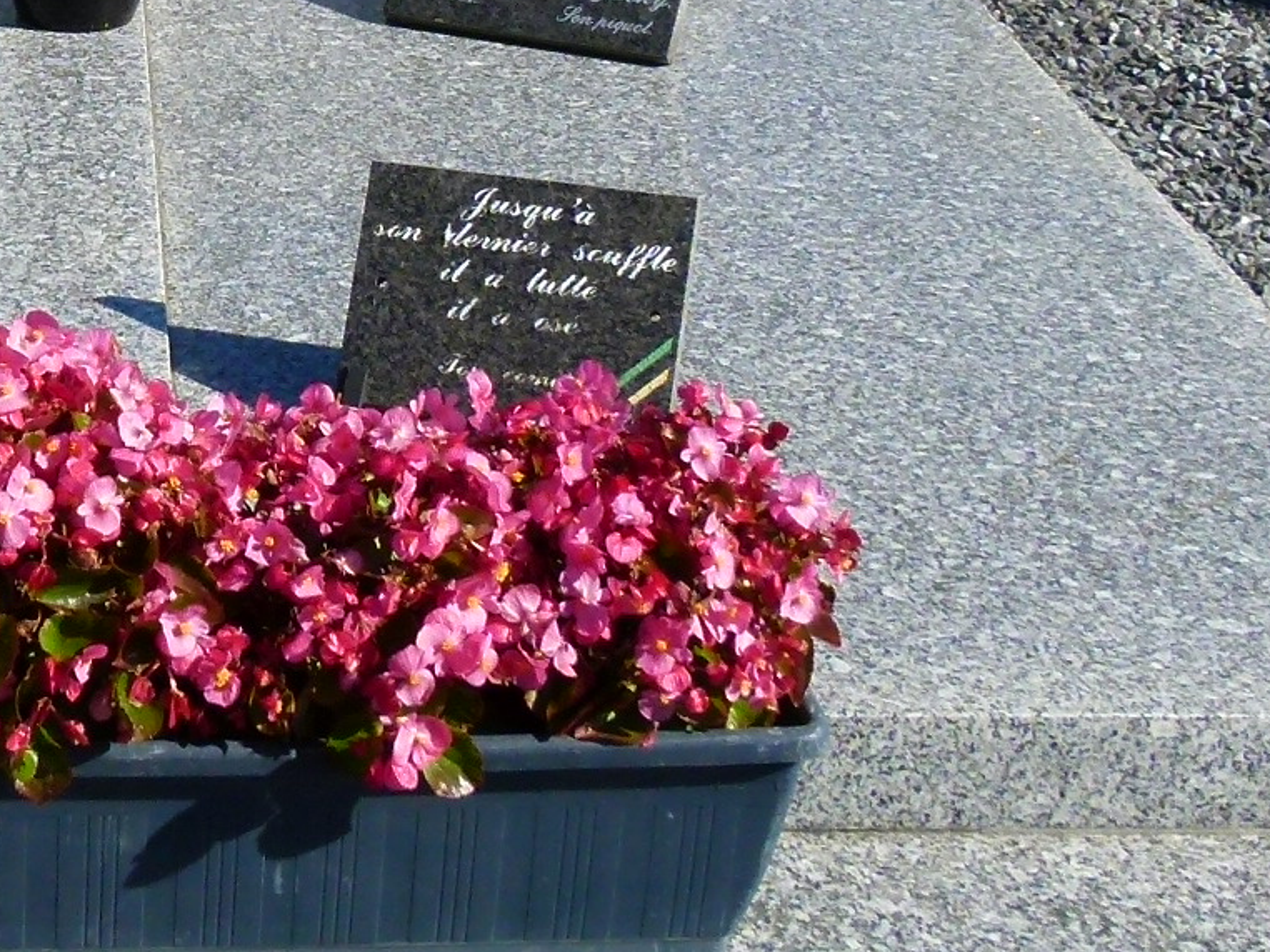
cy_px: -72
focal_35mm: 84
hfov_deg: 22.8
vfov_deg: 17.0
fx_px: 3081
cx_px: 148
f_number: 4
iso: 100
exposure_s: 1/800
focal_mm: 4.6
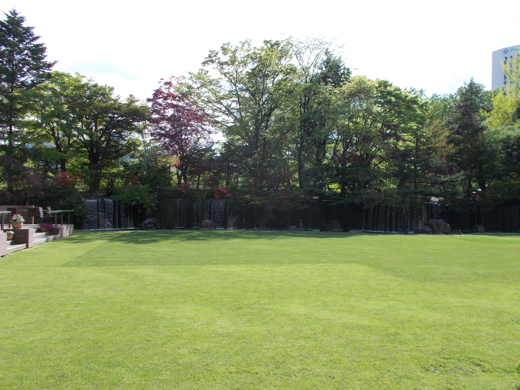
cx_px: 279
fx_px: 436
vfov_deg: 48.2
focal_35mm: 29
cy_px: 196
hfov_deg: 61.6
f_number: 3.2
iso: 80
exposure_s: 1/500
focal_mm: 4.6
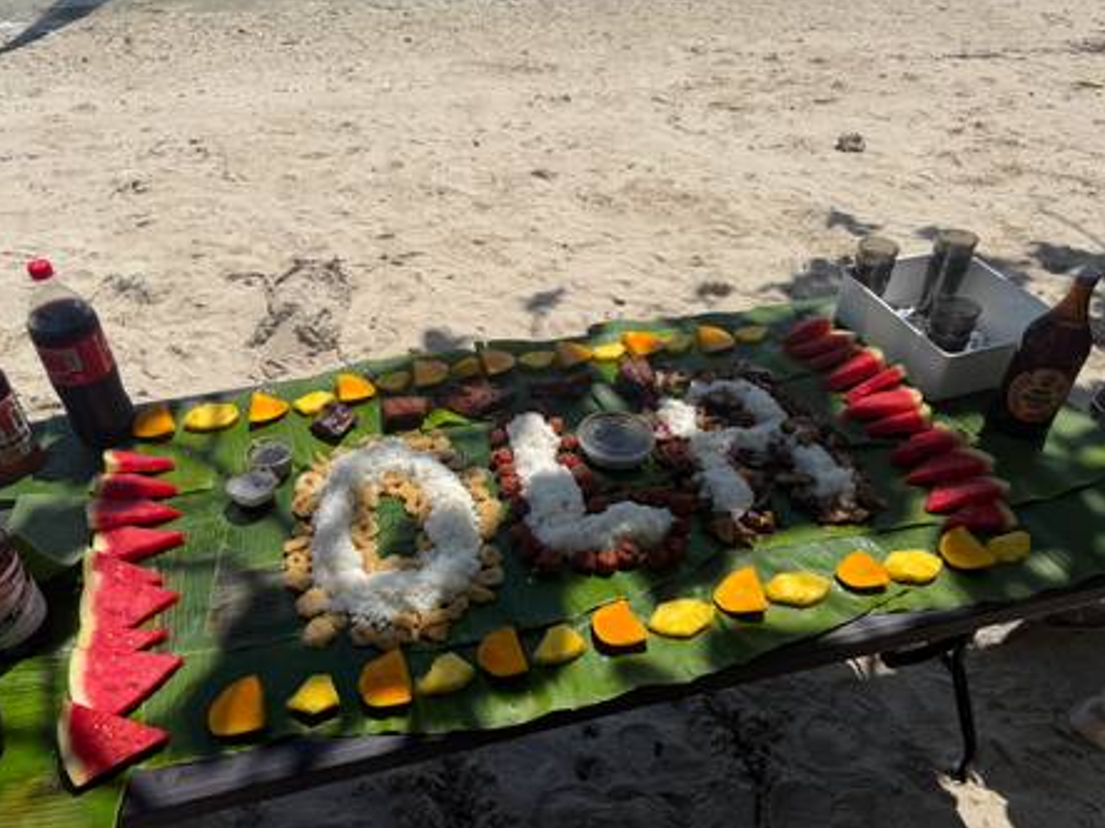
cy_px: 441
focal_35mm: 26
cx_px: 511
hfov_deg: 67.2
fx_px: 830
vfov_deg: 53.0
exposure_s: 1/8130
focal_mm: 6.76
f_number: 1.78
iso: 80
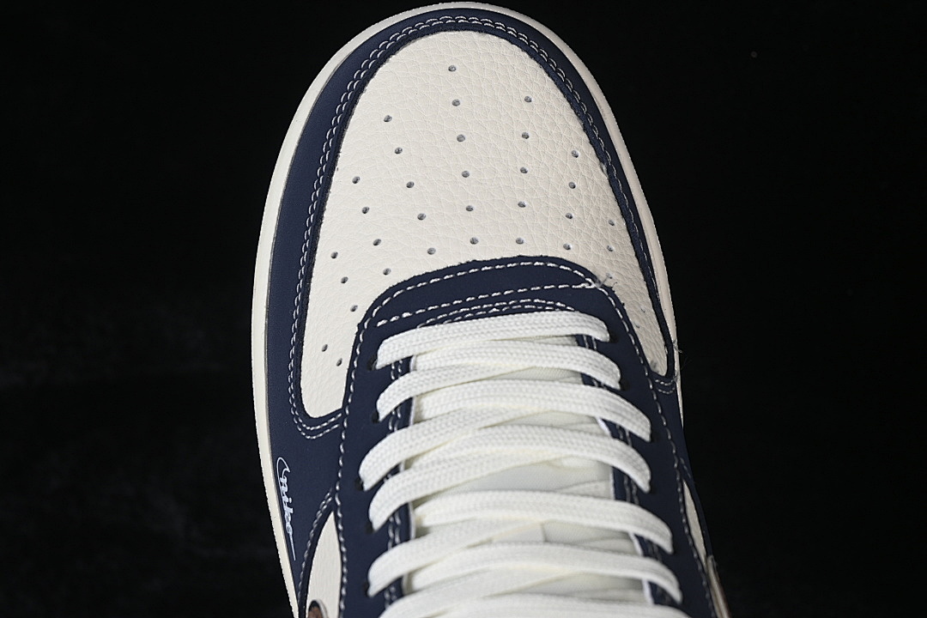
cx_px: 464
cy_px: 309
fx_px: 1931
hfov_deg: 27.0
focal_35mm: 75
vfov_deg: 18.2
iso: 160
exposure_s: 1/80
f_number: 7.1
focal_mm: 50
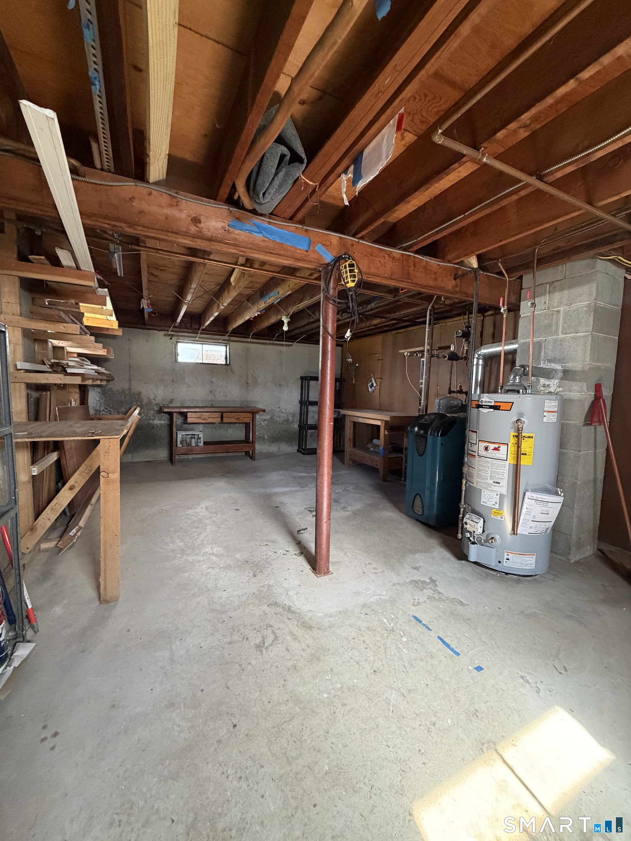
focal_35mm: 14
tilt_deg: -5.2
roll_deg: -1.3
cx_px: 316
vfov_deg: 102.1
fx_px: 340
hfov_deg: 85.7
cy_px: 420
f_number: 2.2
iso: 500
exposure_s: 1/60
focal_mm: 2.22
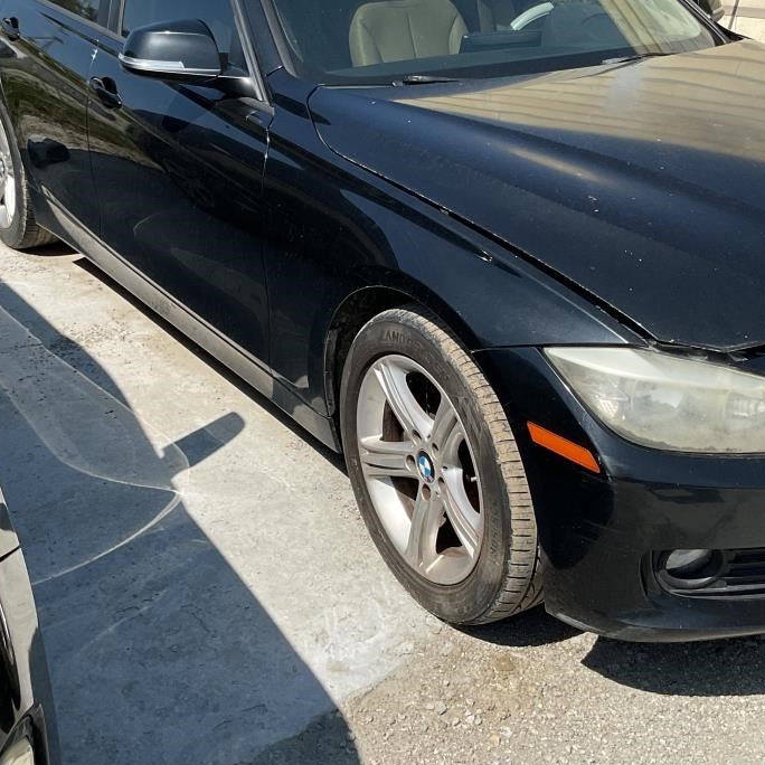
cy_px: 286
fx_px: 1200
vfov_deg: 35.2
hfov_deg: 35.3
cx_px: 421
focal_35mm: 48
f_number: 1.8
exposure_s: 1/2227
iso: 16
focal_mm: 3
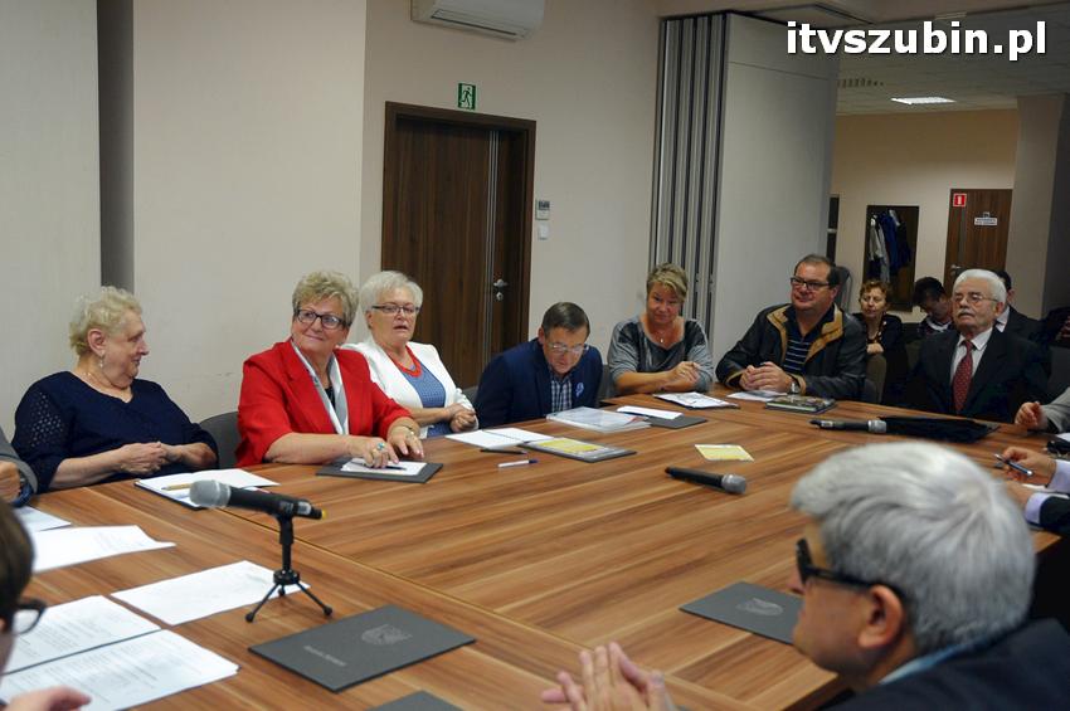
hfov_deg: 53.2
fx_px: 1069
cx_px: 535
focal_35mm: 36
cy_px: 356
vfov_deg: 36.8
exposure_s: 1/100
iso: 1250
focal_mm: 24
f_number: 5
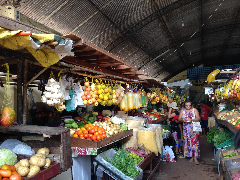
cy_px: 90
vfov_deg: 42.9
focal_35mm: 33
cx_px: 120
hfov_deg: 55.4
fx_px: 229
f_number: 2.4
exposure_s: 1/60
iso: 50
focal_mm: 4.12
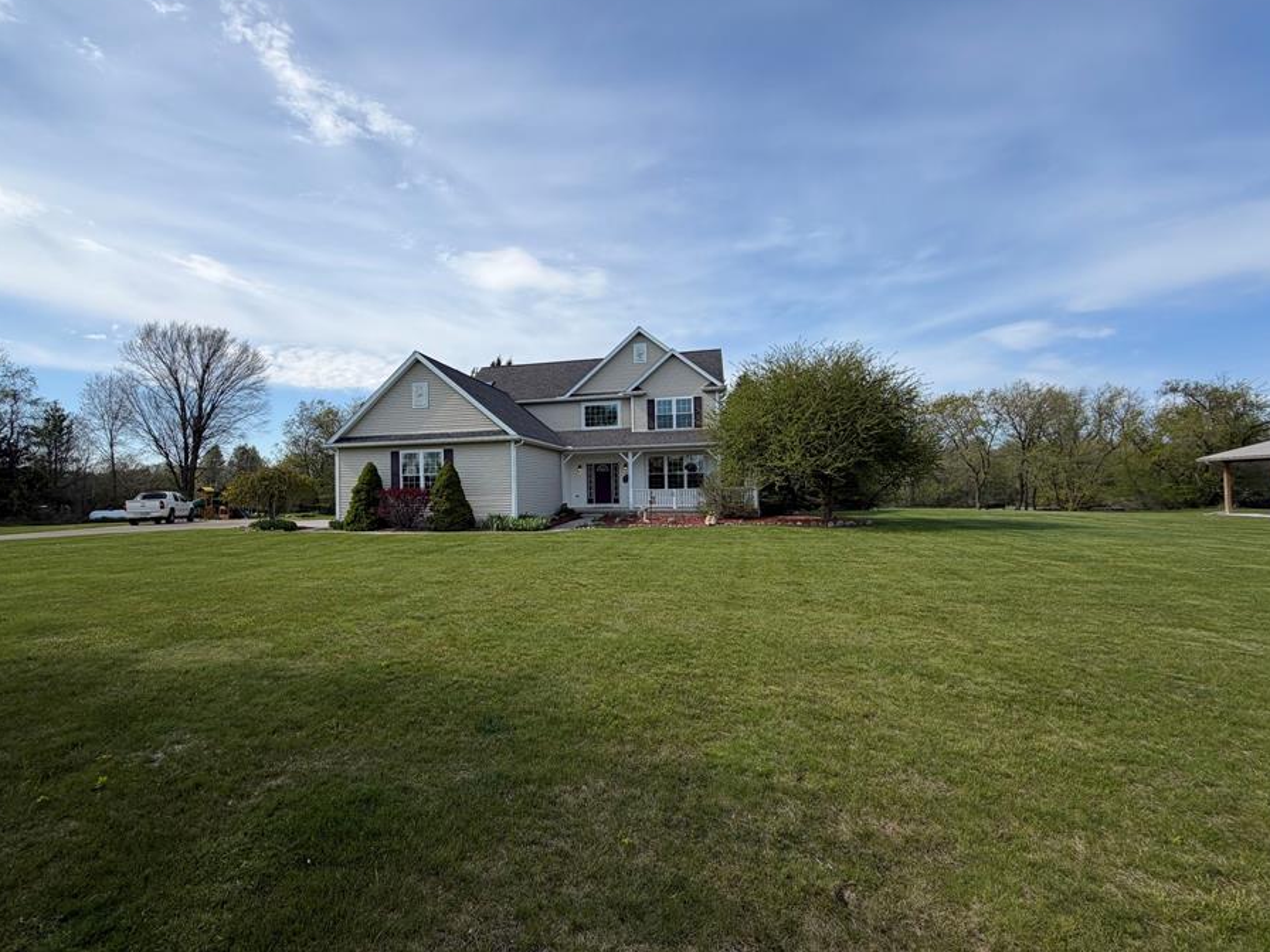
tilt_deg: +0.8
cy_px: 477
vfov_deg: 78.1
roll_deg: +1.0
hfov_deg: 94.1
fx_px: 587
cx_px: 560
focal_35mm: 16
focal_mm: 2.22
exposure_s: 1/809
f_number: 2.2
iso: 20
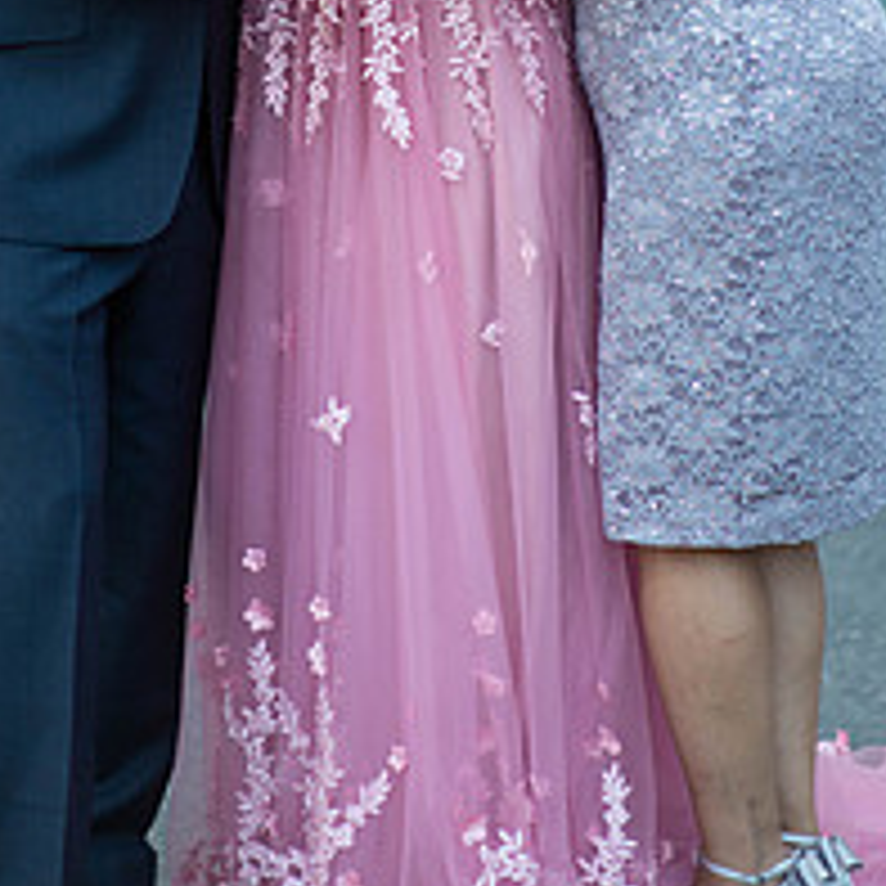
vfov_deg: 10.5
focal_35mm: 165
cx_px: 376
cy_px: -67
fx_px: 4778
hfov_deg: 10.6
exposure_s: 1/500
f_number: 2
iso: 250
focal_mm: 85
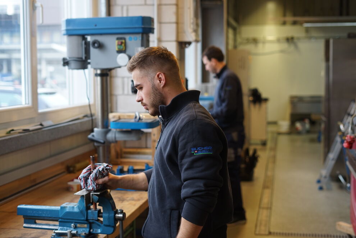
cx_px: 178
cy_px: 119
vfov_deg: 27.0
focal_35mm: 50
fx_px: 494
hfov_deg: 39.6
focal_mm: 50
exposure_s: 1/160
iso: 400
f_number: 2.8
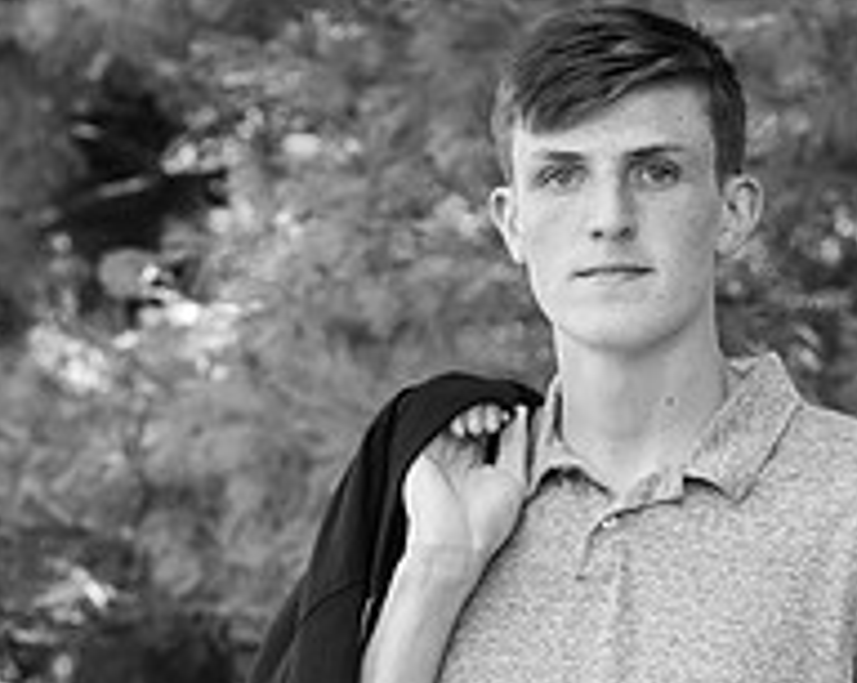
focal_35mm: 216
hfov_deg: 9.0
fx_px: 5470
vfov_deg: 7.1
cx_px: 527
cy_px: 652
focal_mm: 98
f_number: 6.3
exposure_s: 1/200
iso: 500
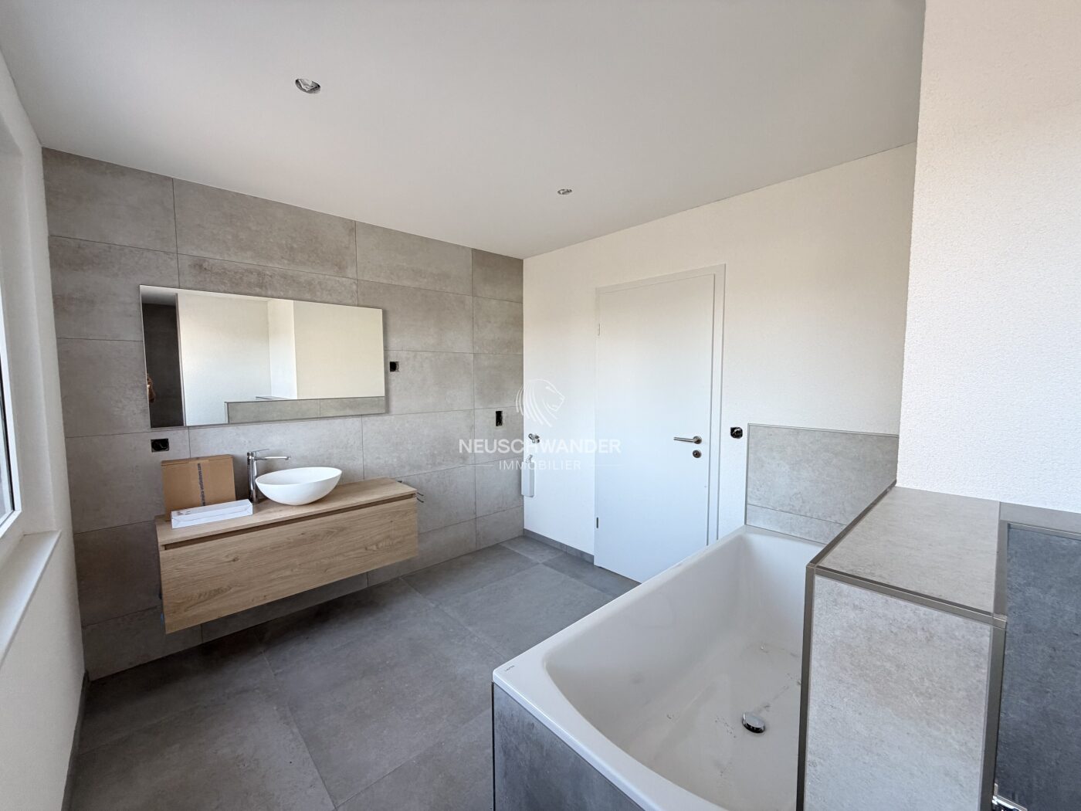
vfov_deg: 85.7
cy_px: 406
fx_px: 437
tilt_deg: -4.0
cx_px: 540
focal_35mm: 14
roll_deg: +0.3
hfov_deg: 102.1
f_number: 2.2
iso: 250
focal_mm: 2.22
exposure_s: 1/121
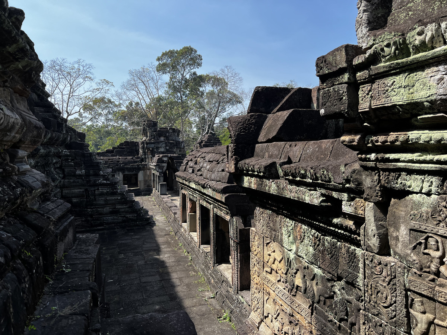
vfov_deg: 53.1
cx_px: 224
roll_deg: +0.8
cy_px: 168
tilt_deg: -2.7
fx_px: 336
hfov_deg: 67.3
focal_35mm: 26
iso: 50
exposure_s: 1/1901
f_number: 1.5
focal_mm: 5.7
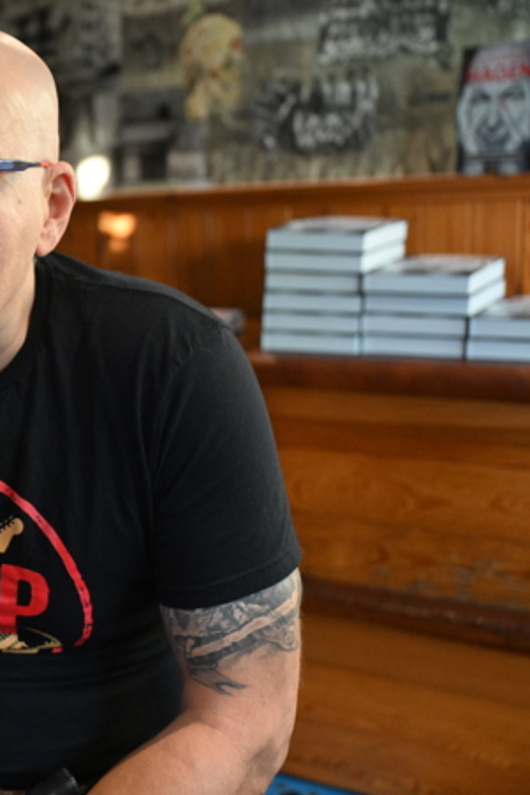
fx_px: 1164
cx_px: -42
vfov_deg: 37.7
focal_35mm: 53
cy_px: 402
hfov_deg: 24.1
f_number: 2.8
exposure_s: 1/400
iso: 5000
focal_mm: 34.5
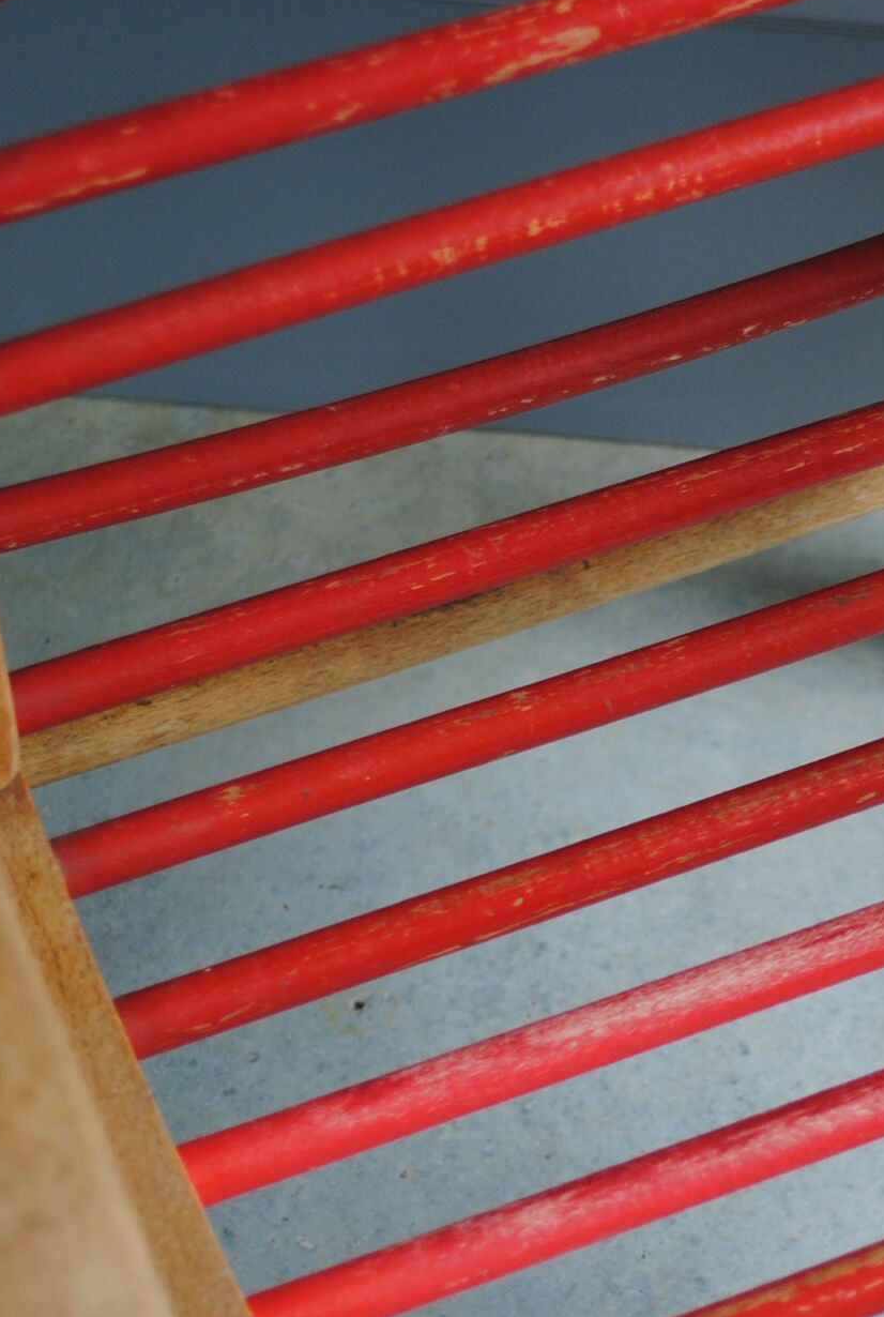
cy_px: 779
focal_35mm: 113
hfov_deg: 12.0
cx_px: 955
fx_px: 4141
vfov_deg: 18.0
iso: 200
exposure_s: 1/60
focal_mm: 32
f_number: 4.8
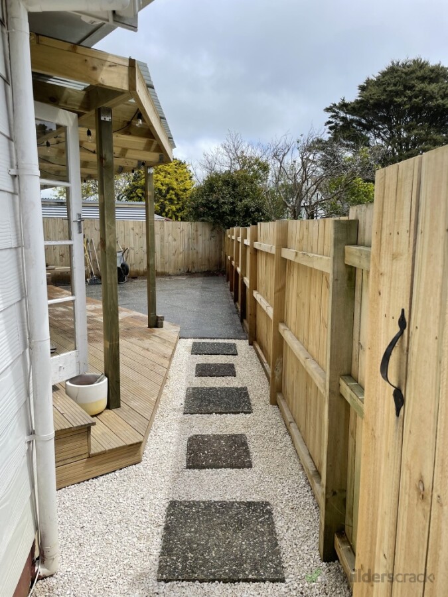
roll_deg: -0.3
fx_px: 449
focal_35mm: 26
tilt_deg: -9.4
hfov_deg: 53.1
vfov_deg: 67.3
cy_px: 298
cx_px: 224
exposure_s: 1/3300
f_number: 1.6
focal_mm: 4.2
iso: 32
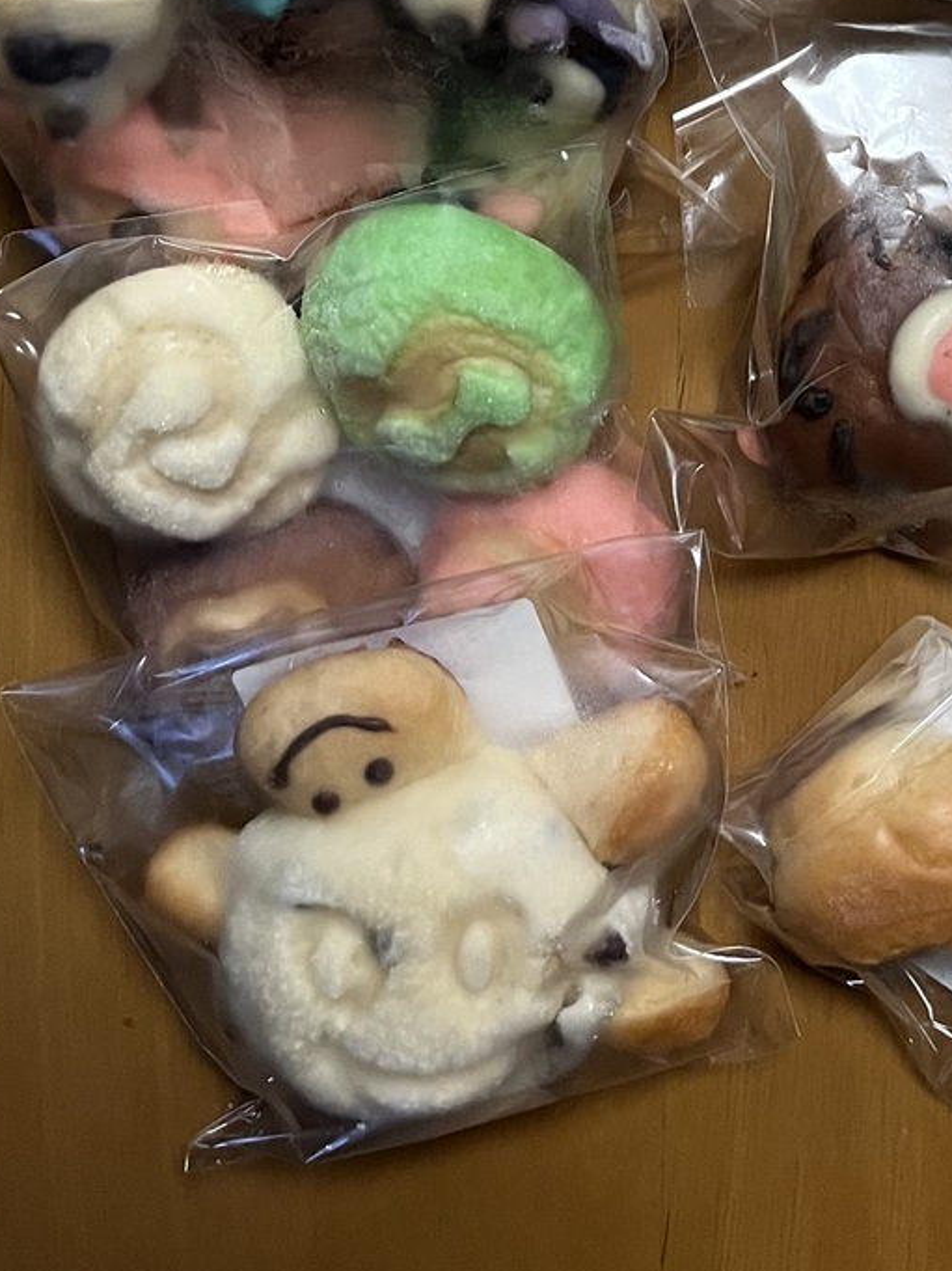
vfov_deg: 28.6
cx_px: 1062
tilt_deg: -84.7
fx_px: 2238
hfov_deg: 22.6
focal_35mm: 61
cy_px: -147
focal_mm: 5.1
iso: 320
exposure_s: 1/60
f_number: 1.6
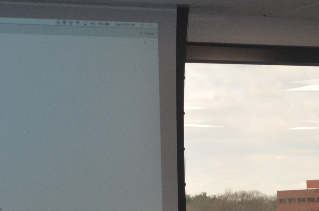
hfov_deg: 10.9
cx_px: 145
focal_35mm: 189
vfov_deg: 7.2
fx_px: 1671
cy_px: 159
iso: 720
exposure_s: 1/60
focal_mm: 44
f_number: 5.3
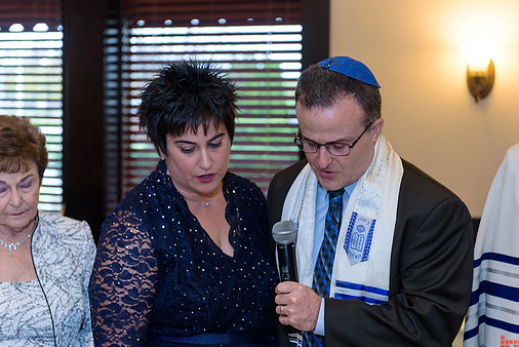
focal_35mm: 71
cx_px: 276
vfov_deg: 19.2
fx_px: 1024
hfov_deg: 28.4
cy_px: 190
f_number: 3.2
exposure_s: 1/125
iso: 1250
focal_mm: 62
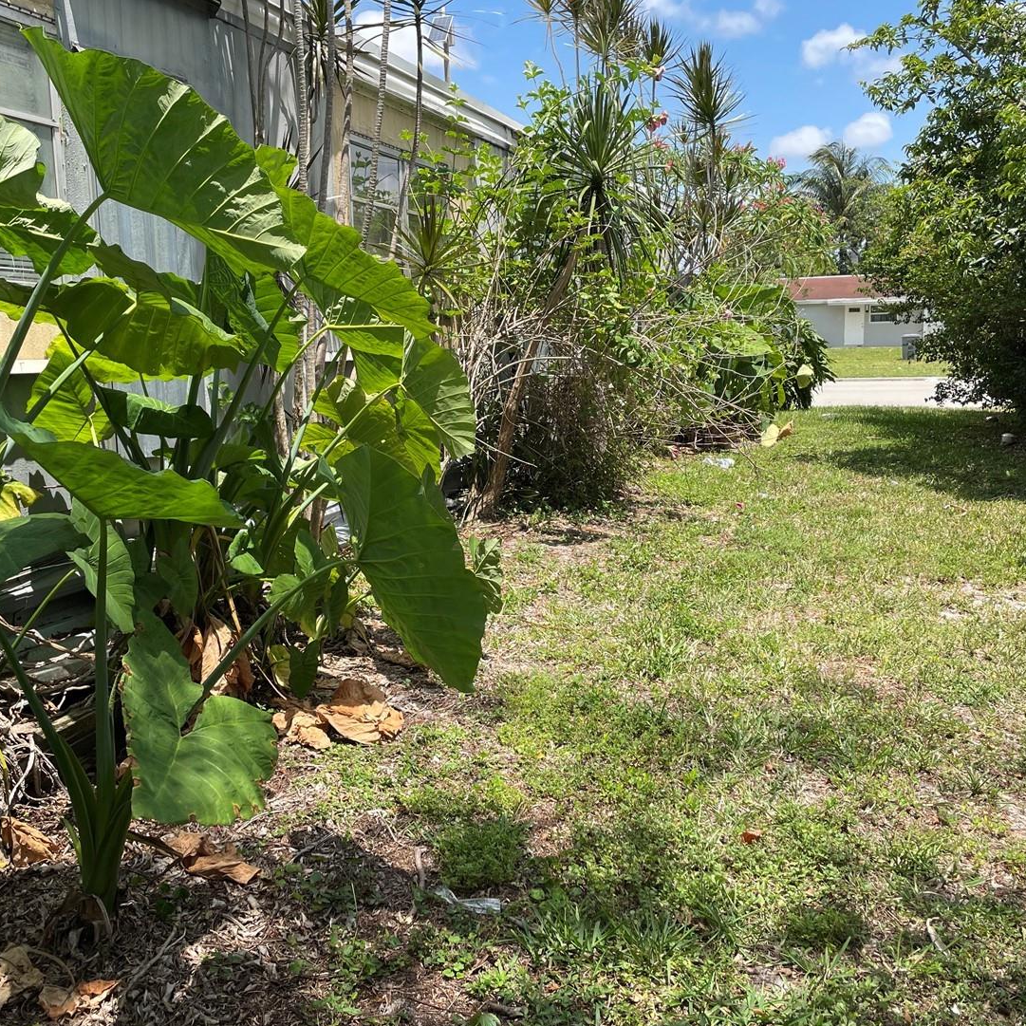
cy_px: 477
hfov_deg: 48.4
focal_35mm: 34
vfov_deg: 48.4
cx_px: 468
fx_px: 1140
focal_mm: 4.2
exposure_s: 1/1887
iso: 32
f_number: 1.6
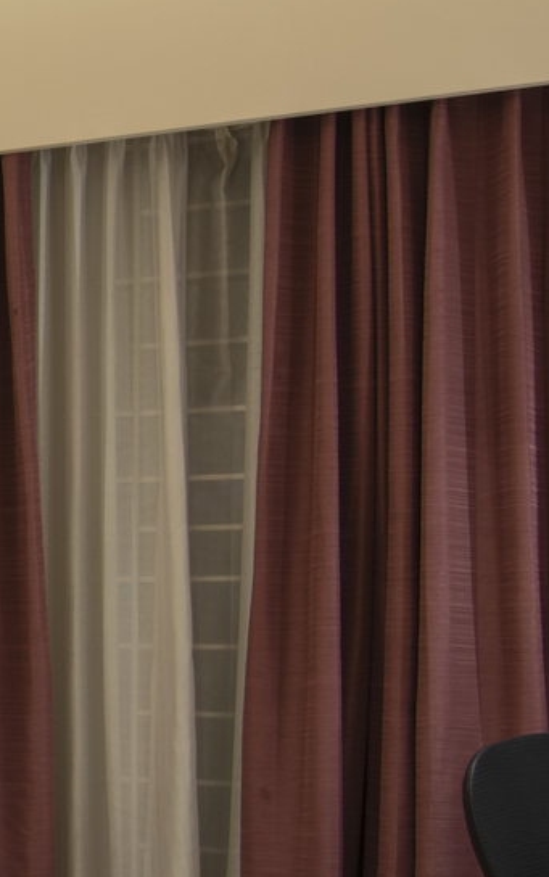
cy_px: 657
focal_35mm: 90
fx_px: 2153
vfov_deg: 22.8
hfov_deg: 11.1
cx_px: -942
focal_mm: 16
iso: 80
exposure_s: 1/1.25
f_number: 8
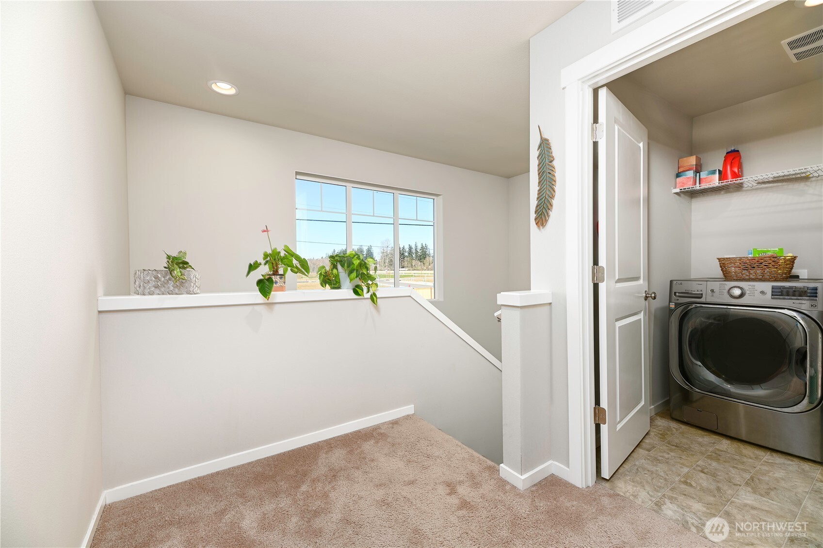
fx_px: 320
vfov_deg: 81.2
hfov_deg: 104.3
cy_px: 274
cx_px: 412
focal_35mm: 14
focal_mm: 14
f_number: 7.1
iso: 100
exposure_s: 1/160
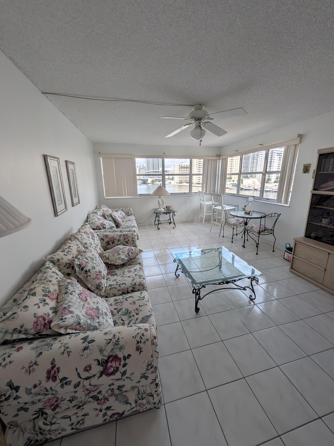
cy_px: 223
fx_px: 167
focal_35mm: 13
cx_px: 167
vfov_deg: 106.2
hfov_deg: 89.9
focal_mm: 1.54
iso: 30
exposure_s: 1/528
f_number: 2.2
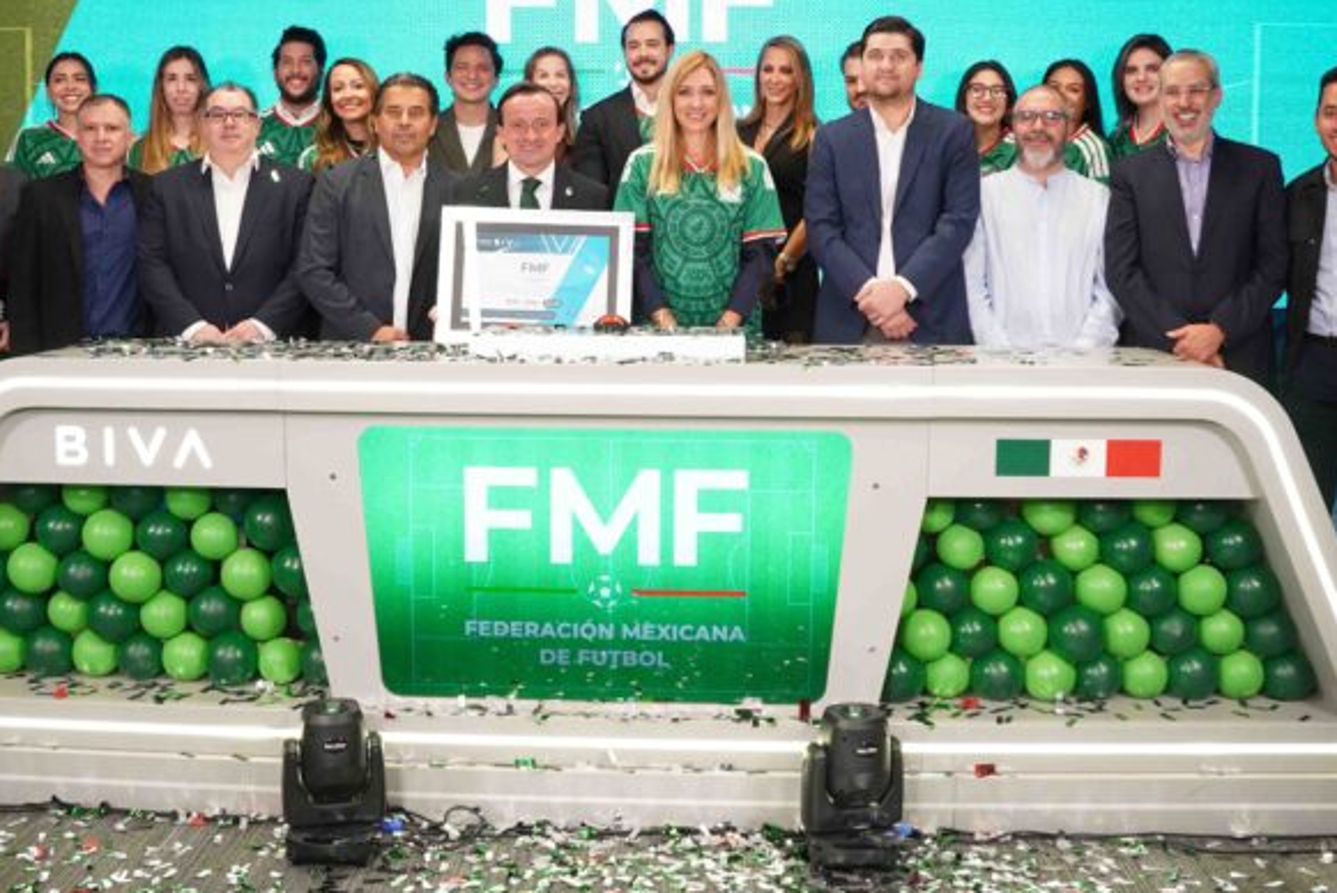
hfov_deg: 47.7
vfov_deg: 32.8
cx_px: 621
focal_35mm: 41
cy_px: 352
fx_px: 1510
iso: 2500
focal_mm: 21
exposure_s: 1/250
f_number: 4
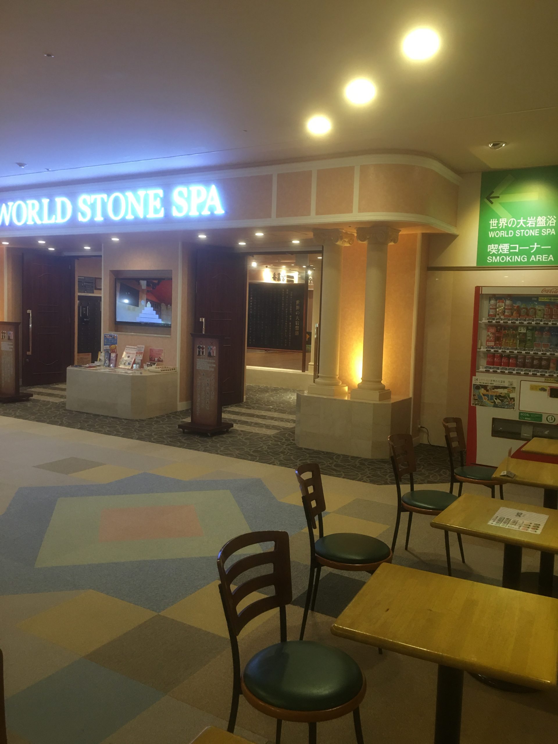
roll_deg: -1.6
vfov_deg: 61.7
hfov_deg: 48.2
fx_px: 623
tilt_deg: -4.8
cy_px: 372
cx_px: 279
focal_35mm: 29
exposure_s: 1/15
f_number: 2.2
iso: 50
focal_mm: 4.15
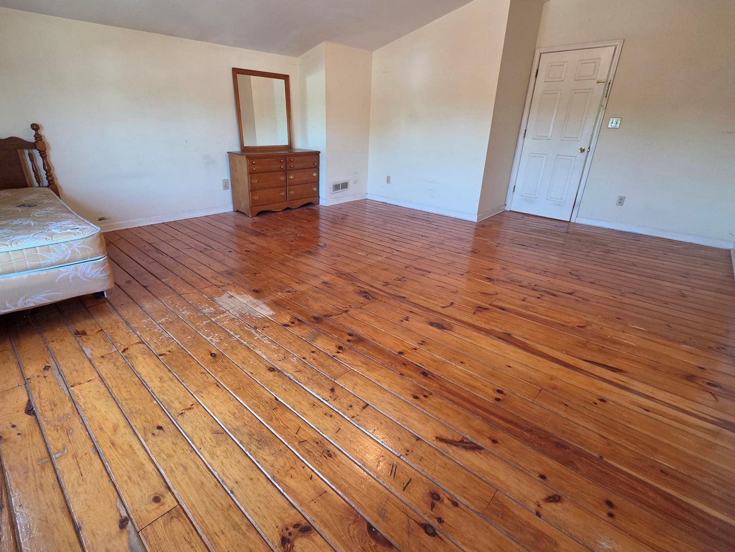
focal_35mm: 16
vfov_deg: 78.1
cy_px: 280
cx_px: 346
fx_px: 340
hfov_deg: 94.4
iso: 250
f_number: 1.9
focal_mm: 2.2
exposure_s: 1/120
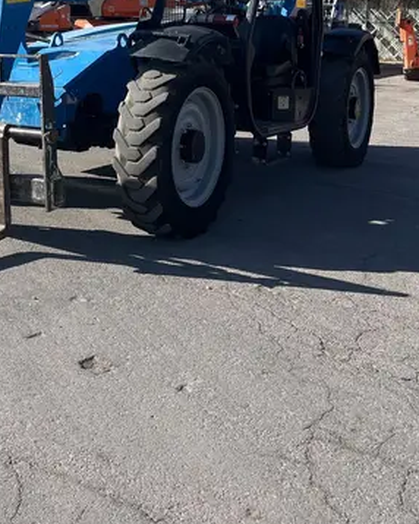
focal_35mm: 52
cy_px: 75
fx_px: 807
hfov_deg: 27.9
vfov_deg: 34.4
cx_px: 32
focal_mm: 5.1
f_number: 1.6
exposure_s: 1/2967
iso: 50
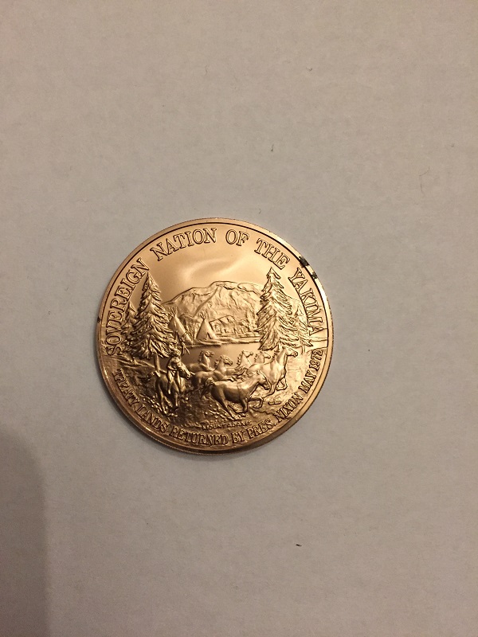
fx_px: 534
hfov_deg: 48.2
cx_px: 239
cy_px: 318
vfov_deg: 61.7
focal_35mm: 29
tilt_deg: -83.7
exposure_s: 1/30
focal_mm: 4.15
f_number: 2.2
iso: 200
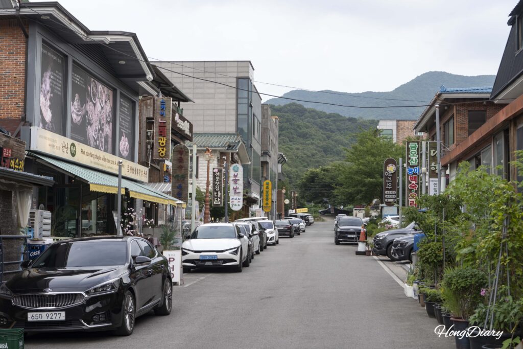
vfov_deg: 22.6
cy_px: 174
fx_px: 872
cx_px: 262
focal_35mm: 60
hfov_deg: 33.4
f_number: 9
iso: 100
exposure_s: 1/100
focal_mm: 60
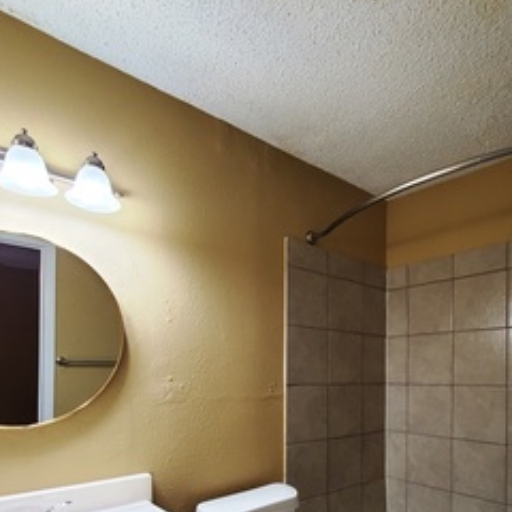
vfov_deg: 63.6
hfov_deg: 66.3
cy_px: 380
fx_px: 385
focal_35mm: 23
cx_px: 320
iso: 100
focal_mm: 1.8
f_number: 2.2
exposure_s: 1/60
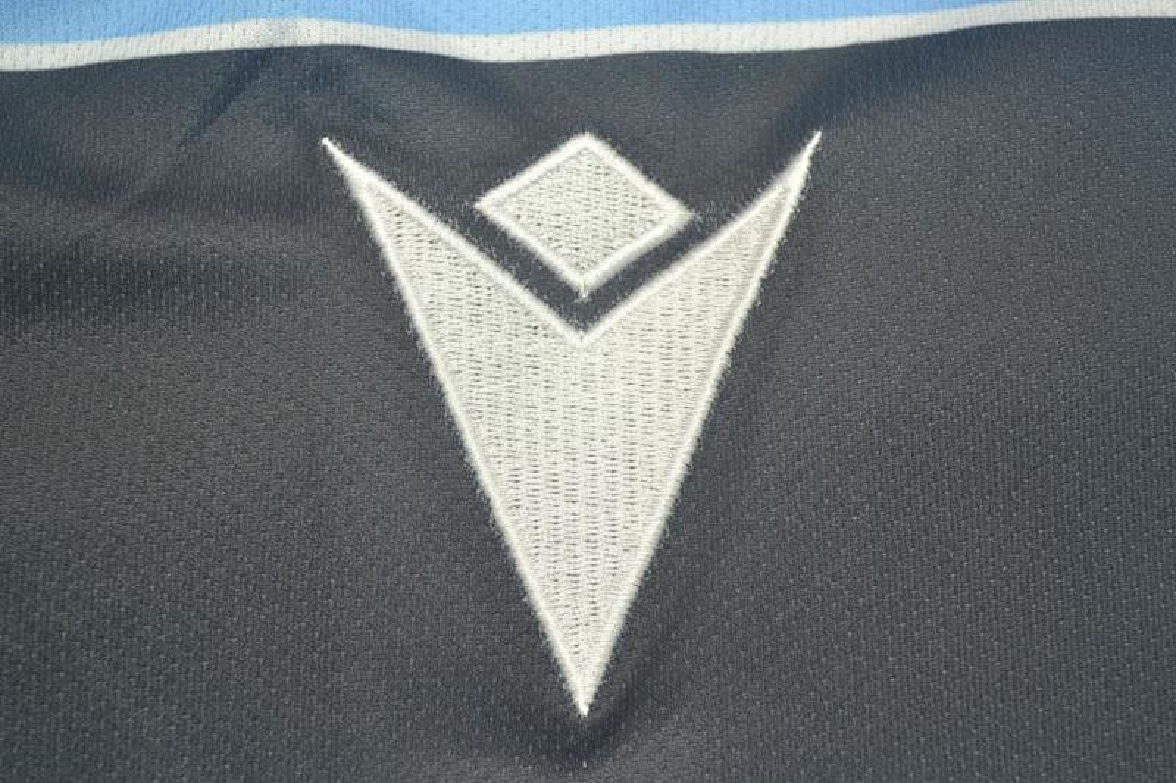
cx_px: 588
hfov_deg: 31.9
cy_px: 392
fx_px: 2057
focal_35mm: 63
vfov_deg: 21.6
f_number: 5.3
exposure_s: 1/60
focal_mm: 42
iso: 200
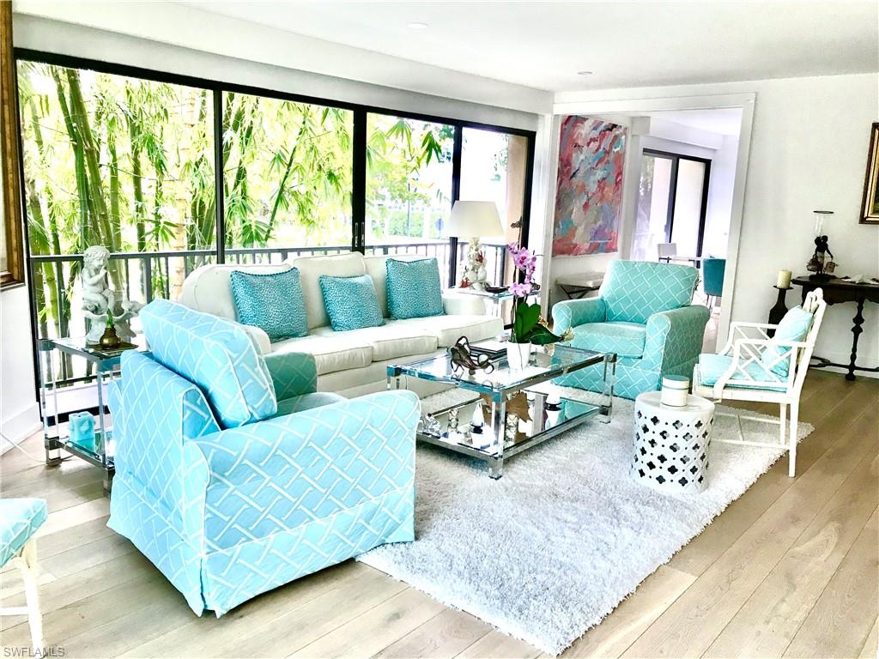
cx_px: 440
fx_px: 711
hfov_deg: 63.4
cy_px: 330
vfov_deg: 49.7
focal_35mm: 28
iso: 20
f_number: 1.8
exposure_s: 1/30
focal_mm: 3.99
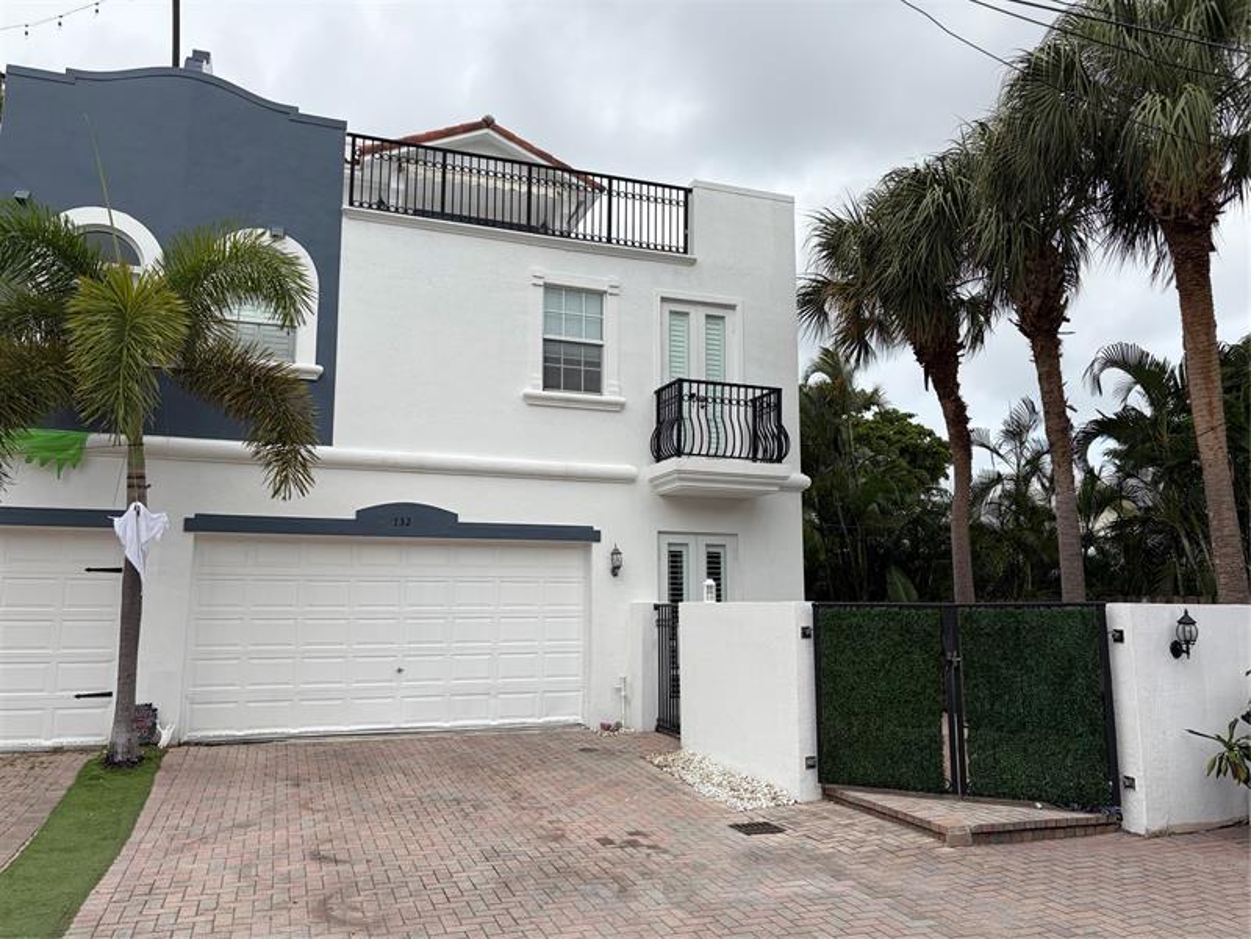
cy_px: 470
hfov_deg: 67.3
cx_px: 626
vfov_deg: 53.1
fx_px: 940
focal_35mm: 26
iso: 64
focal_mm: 5.96
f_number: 1.6
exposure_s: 1/4608
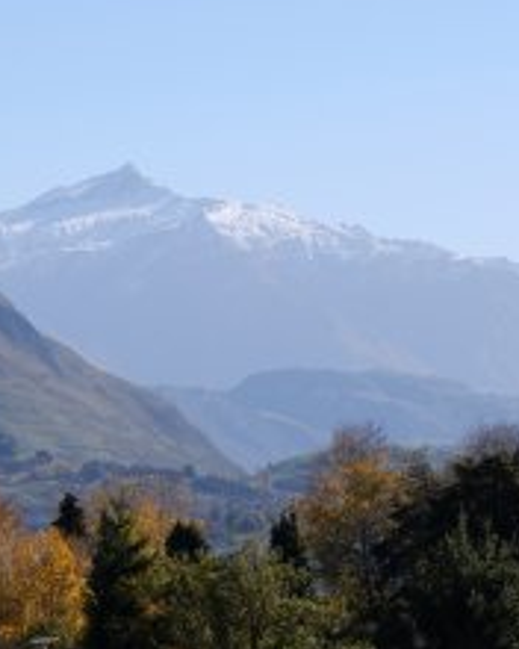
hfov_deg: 6.3
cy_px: 413
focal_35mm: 245
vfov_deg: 7.9
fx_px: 4704
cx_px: 18
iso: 200
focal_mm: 62.4
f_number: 9
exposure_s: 1/340
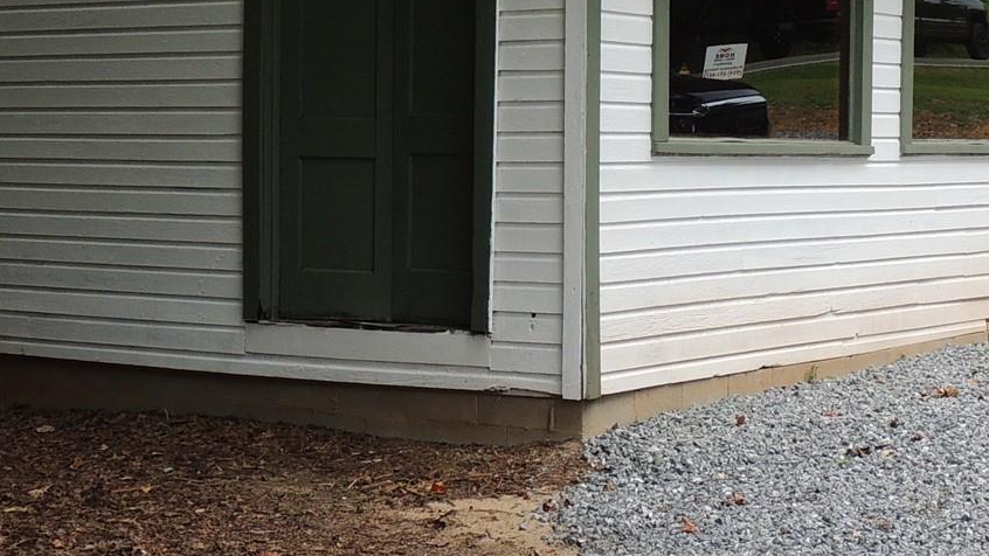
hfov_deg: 24.4
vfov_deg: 13.9
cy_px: 174
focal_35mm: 87
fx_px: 2282
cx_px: 635
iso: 100
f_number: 3.2
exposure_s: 1/400
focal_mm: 5.8
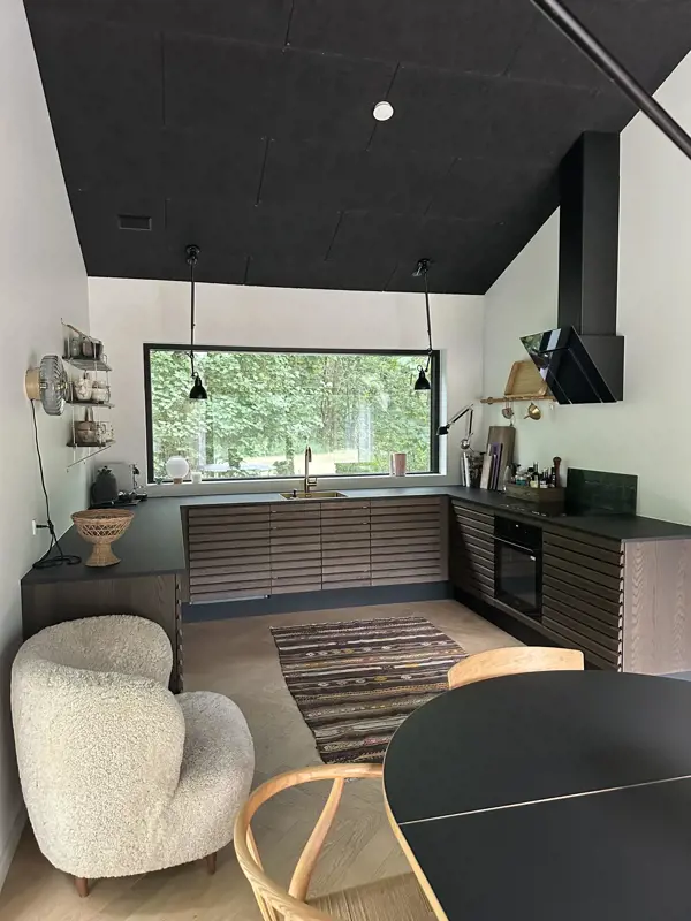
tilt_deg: -3.6
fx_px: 639
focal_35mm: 24
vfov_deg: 71.6
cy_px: 460
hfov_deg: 56.8
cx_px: 346
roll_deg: -0.1
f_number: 1.78
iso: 800
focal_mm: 6.86
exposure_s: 1/60
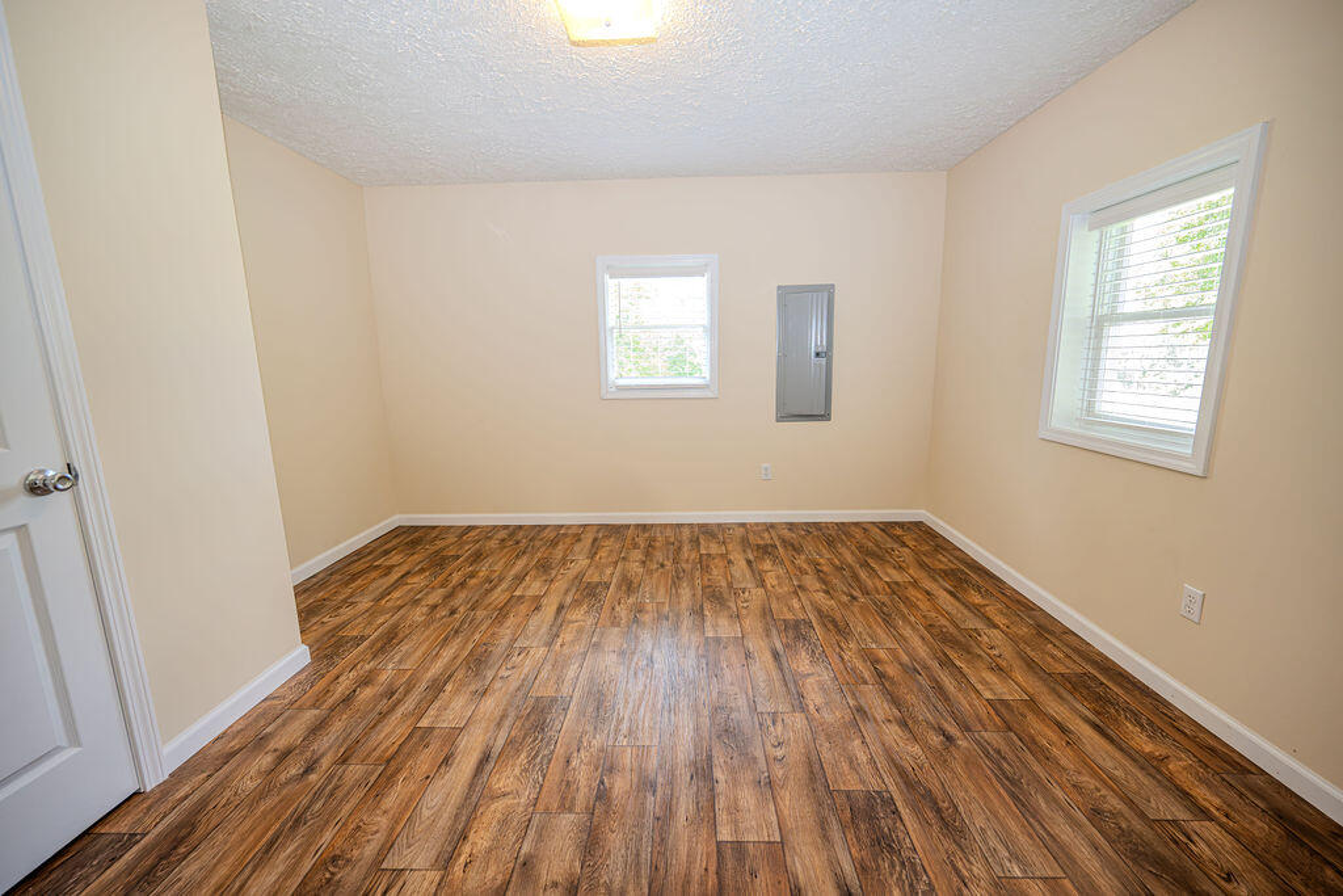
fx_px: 522
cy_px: 448
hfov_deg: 104.2
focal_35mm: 14
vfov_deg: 81.2
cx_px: 672
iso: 2000
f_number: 4
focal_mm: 14
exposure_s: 1/200
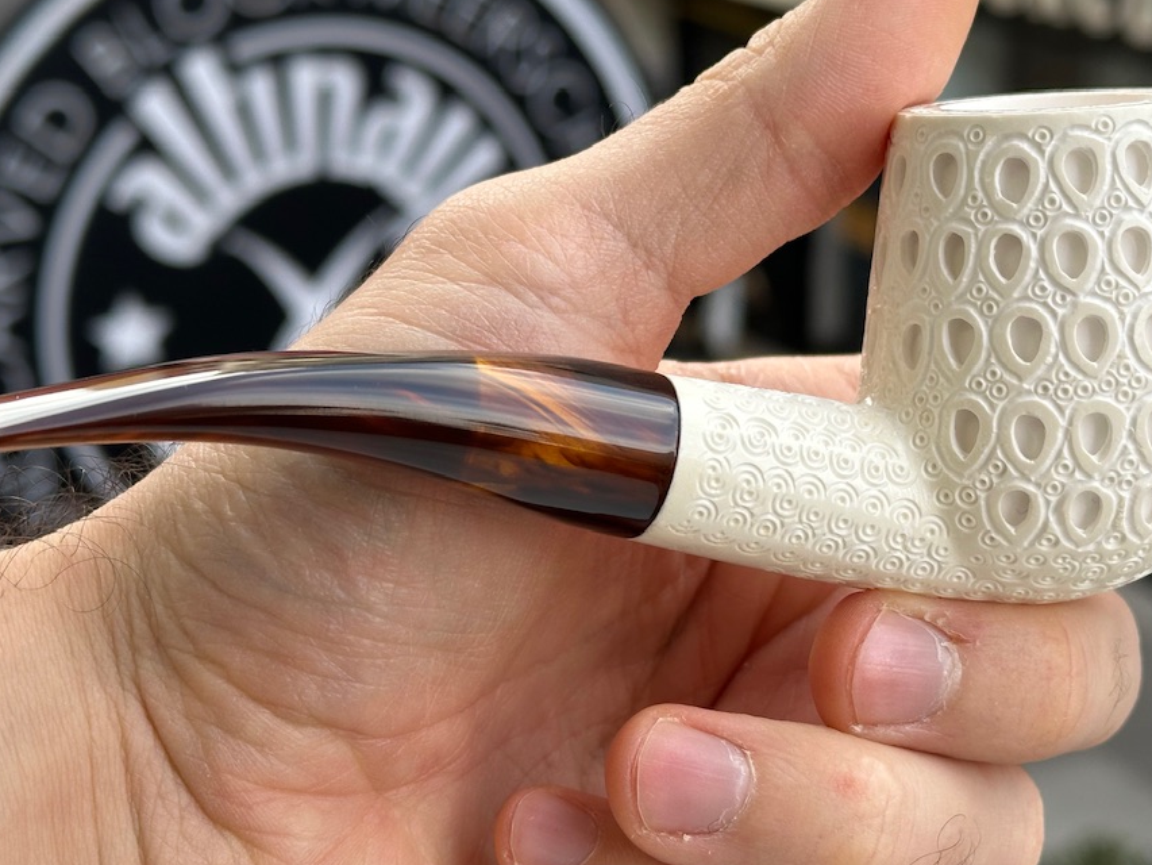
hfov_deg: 27.0
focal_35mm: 72
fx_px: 2396
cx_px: 610
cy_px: 361
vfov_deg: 20.4
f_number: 1.78
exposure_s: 1/448
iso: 64
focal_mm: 6.86
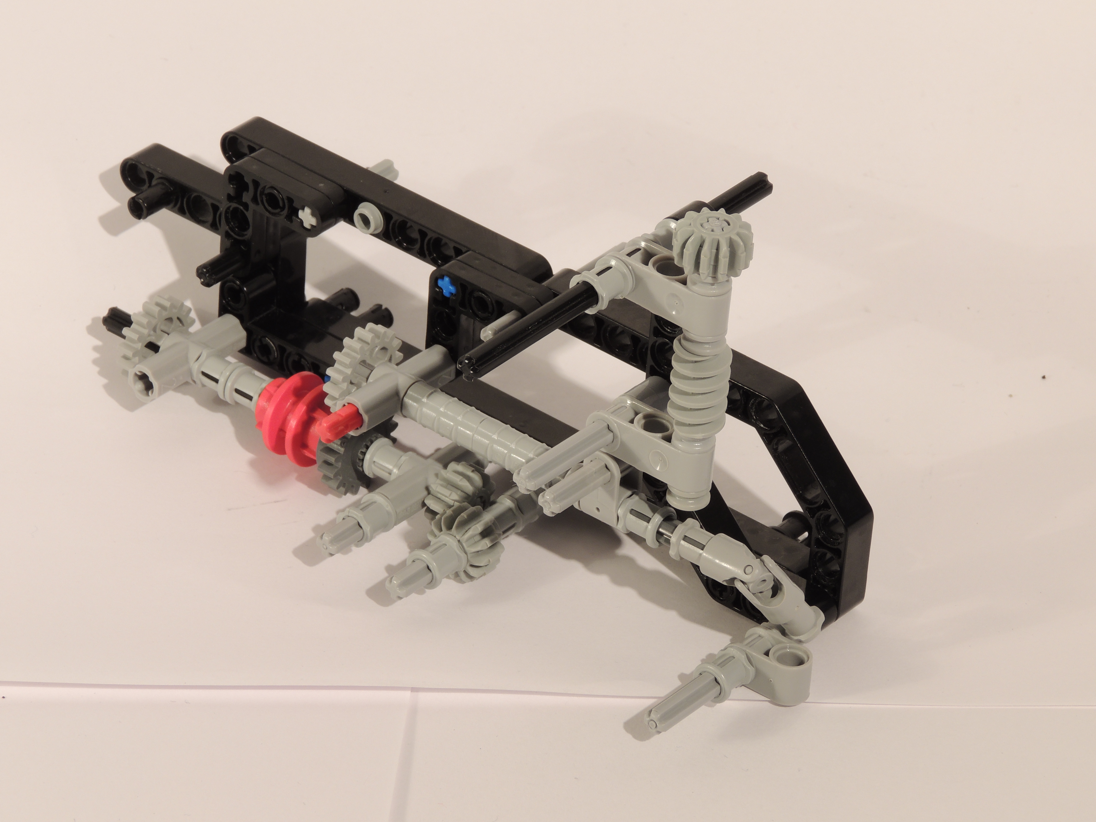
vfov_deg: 8.7
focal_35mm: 170
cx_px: 548
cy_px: 411
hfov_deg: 11.6
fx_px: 5382
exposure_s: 1/2.5
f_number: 6.3
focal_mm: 30.3
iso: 100
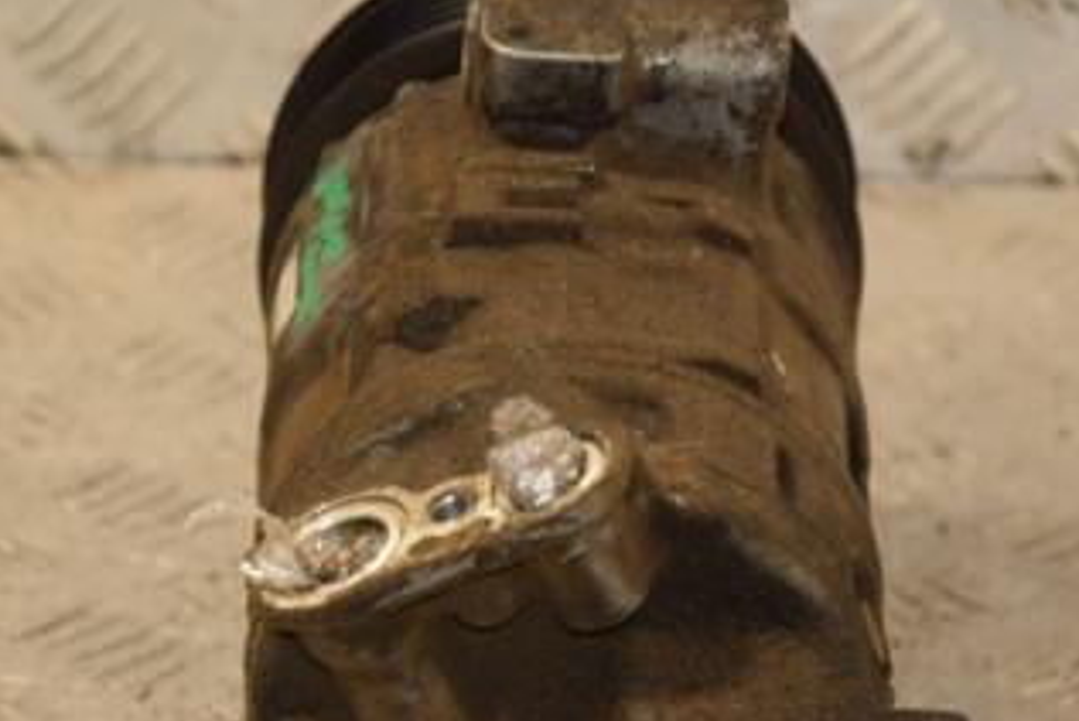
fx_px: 6836
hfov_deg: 9.0
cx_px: 553
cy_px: 485
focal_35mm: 228
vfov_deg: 6.0
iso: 800
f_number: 5.3
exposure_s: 1/125
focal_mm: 80
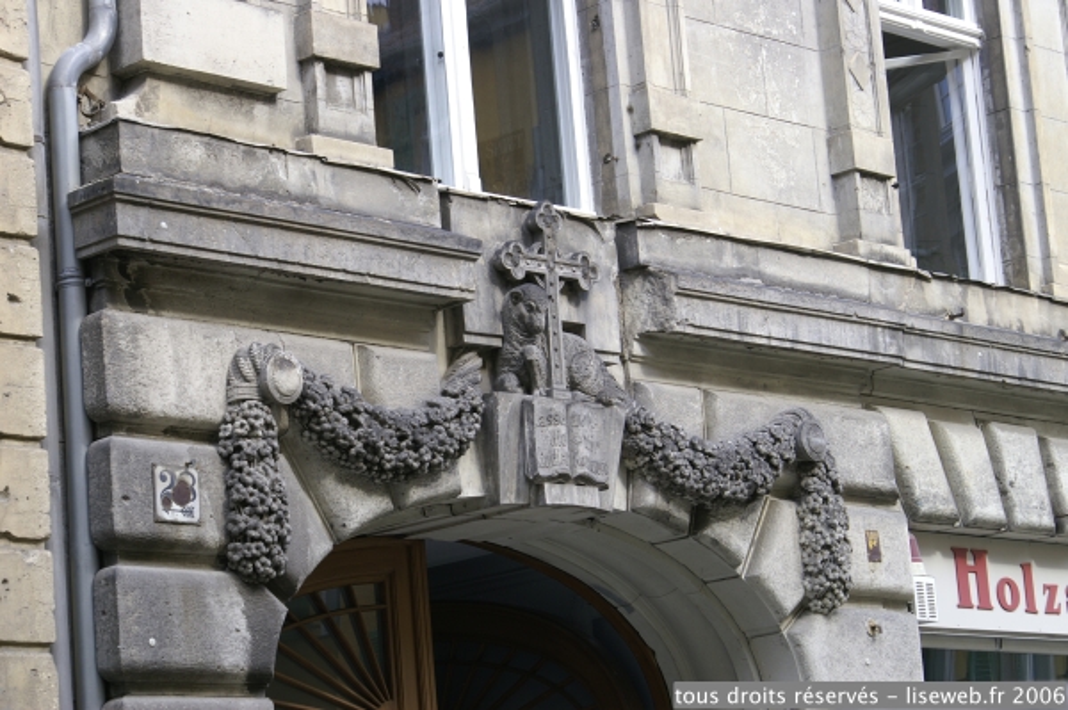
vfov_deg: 13.0
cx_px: 534
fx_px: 3112
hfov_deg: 19.5
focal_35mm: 105
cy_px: 355
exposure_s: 1/40
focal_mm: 70
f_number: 8
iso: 100
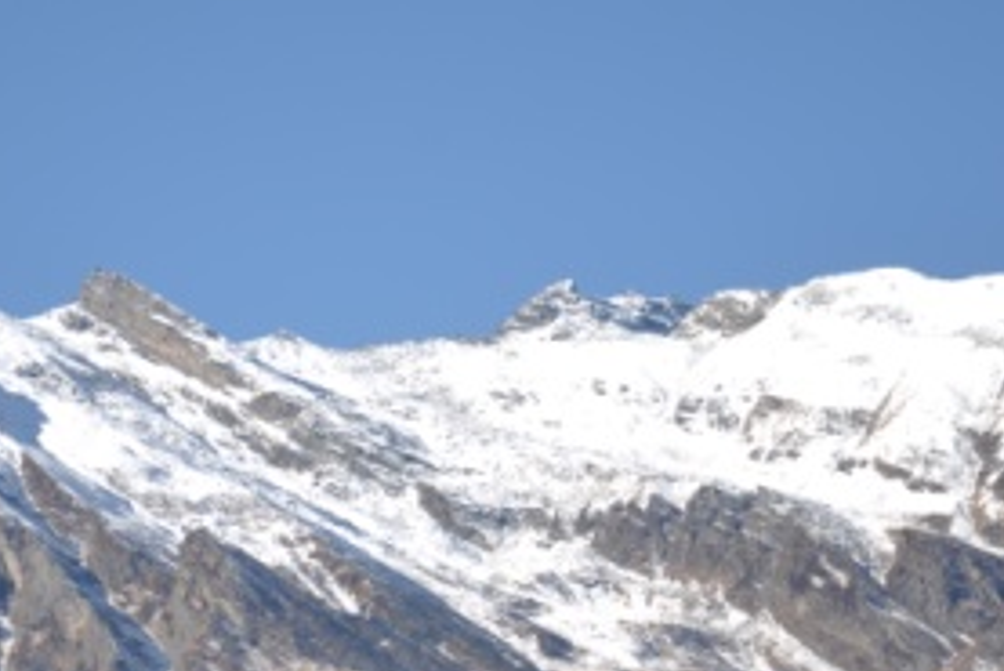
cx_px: 370
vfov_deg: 6.3
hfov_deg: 9.4
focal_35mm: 218
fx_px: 6083
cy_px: 395
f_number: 5.6
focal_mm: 90
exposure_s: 1/400
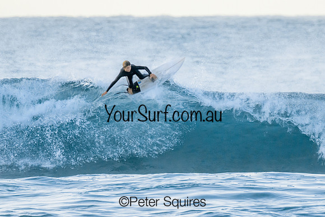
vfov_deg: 1.3
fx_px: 9828
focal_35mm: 1088
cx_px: 178
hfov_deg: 1.9
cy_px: 104
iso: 3200
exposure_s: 1/2000
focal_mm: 800
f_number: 11
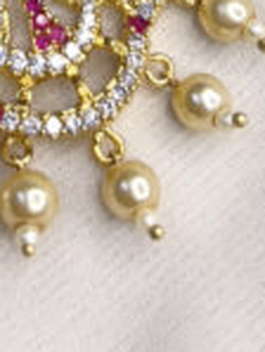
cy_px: -261
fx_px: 948
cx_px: -78
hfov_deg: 15.2
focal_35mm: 93
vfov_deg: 17.5
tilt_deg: -59.7
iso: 100
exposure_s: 1/121
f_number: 1.6
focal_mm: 5.96
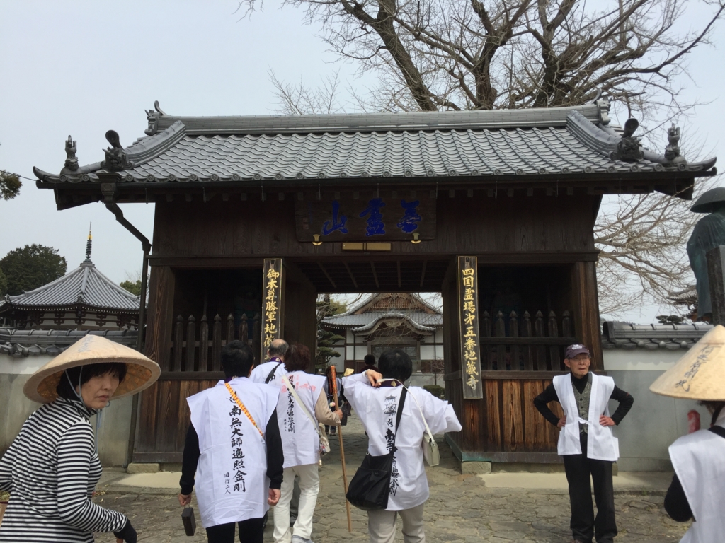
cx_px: 362
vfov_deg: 48.2
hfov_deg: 61.7
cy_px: 272
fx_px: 607
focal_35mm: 29
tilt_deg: +9.9
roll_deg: -0.1
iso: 32
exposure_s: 1/2475
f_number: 2.2
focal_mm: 4.15
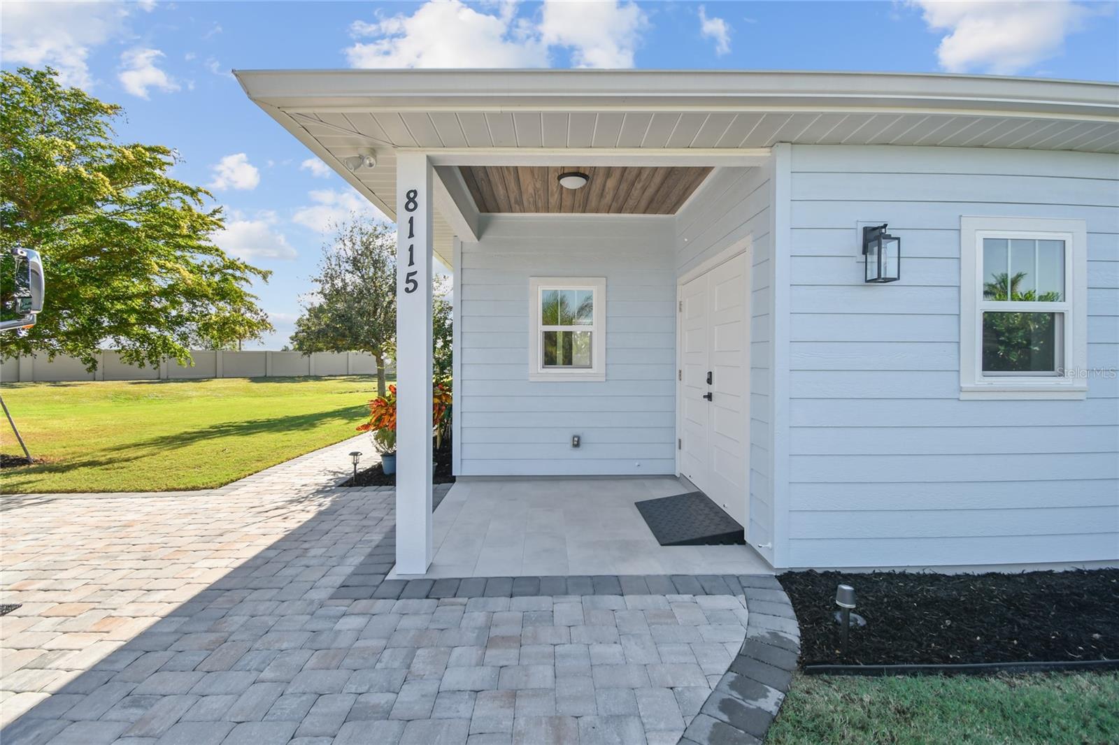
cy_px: 372
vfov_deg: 77.3
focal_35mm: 15
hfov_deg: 100.4
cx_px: 560
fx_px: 466
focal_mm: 10
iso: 100
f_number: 7.1
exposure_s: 1/100
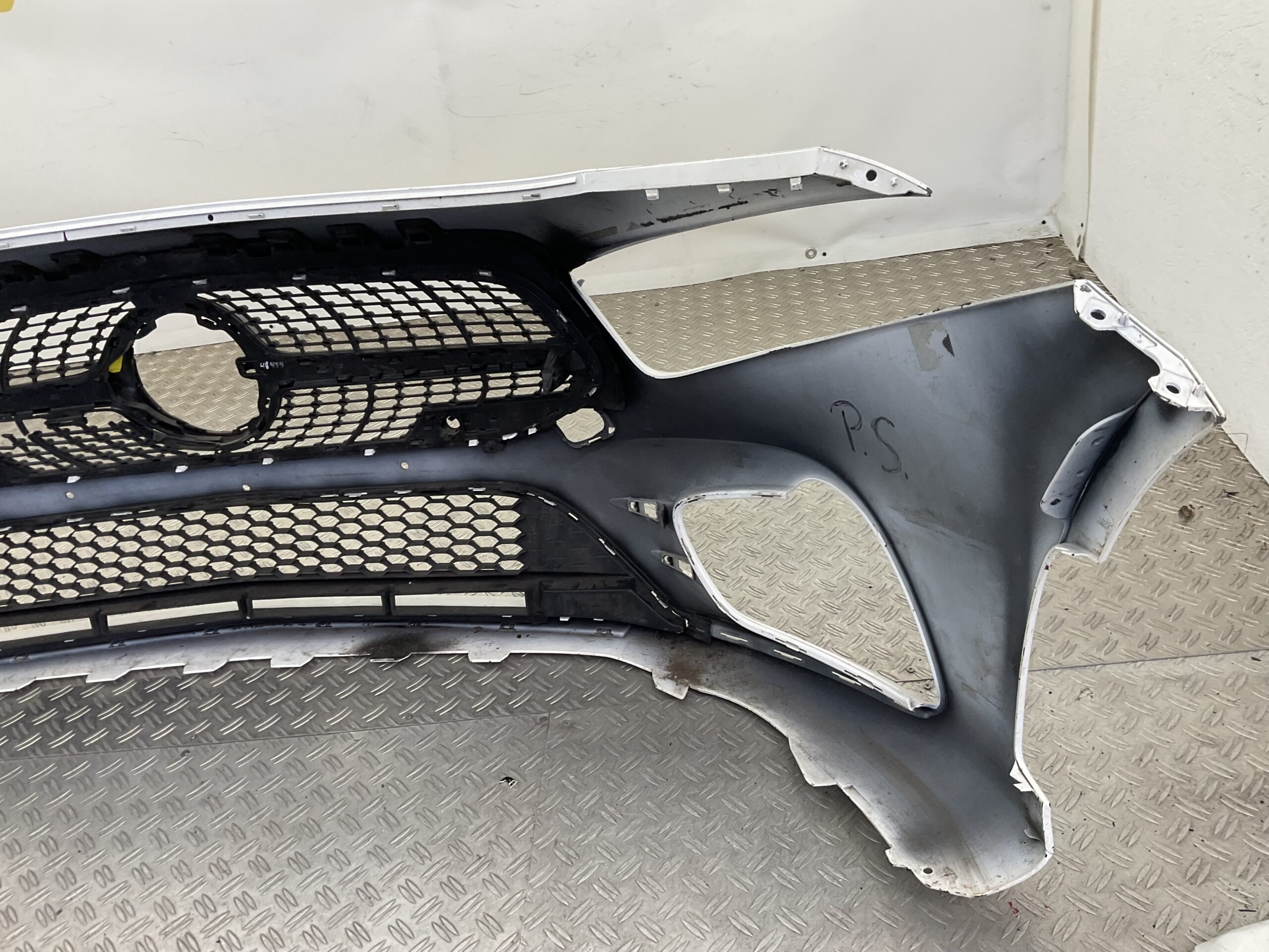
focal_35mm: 29
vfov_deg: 48.2
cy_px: 476
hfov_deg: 61.7
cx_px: 634
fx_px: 1063
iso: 32
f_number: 1.8
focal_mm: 3
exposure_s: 1/120
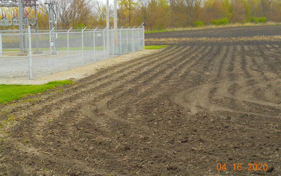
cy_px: 81
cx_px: 141
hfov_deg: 25.2
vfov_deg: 15.9
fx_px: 628
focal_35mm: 82
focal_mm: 13.8
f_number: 5.5
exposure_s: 1/80
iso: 80
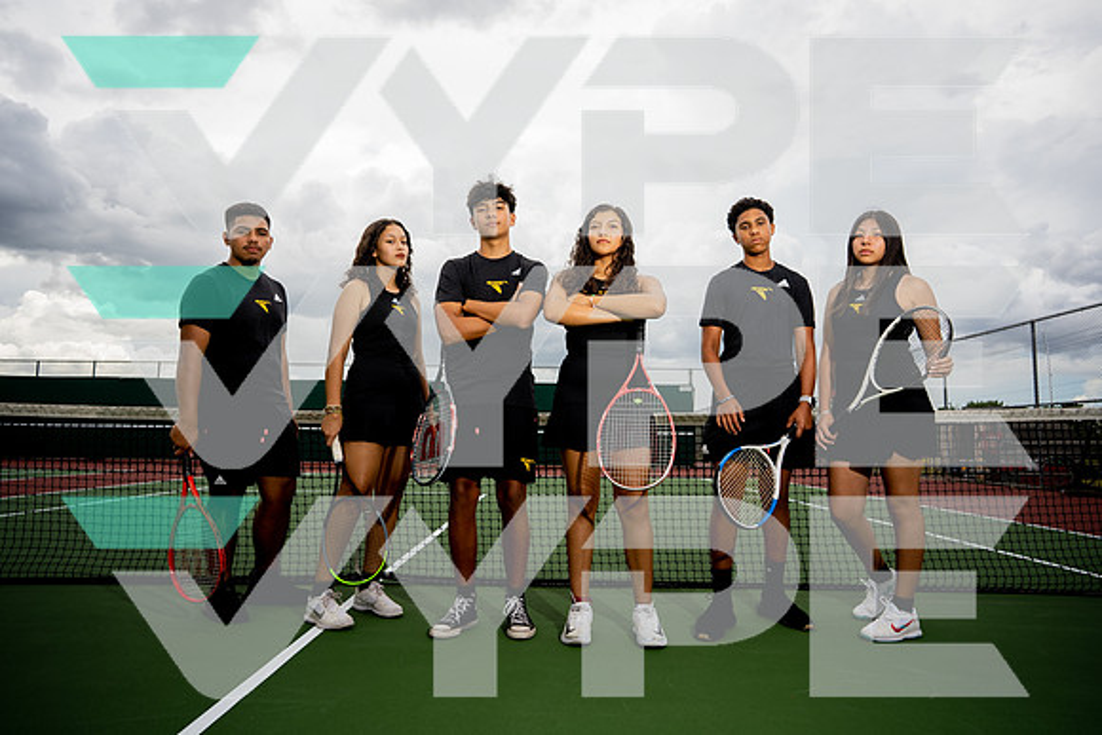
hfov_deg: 73.7
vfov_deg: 53.2
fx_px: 735
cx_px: 551
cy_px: 368
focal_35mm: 24
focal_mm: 24
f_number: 5.6
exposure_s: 1/200
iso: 100
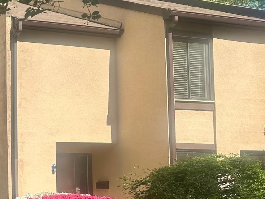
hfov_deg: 24.3
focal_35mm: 67
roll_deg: +0.3
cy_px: 159
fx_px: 513
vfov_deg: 21.6
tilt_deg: +3.8
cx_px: -104
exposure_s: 1/5525
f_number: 1.78
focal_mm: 6.86
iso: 80
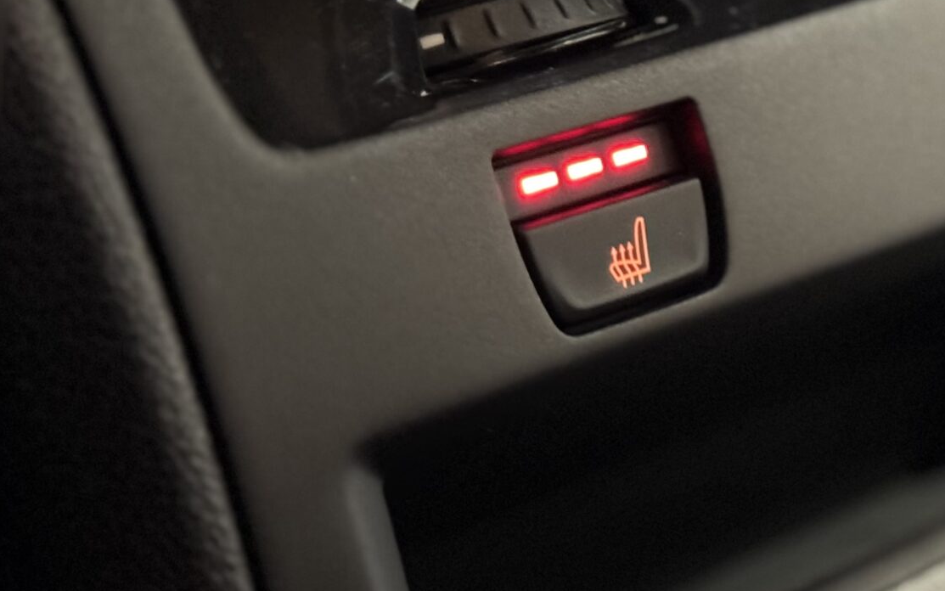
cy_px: 213
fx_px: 3014
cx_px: 1072
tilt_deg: -16.8
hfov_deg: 17.2
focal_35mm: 117
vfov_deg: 11.2
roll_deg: +0.1
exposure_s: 1/16
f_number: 1.78
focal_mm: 6.76
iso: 1000
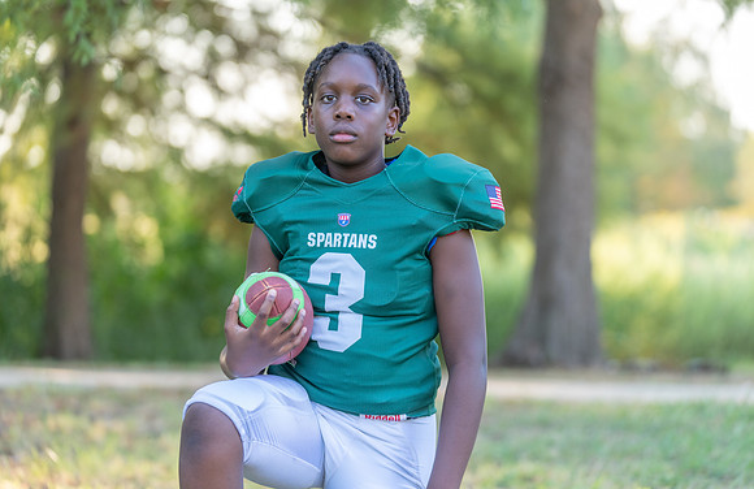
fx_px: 2730
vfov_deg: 10.2
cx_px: 368
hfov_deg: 15.7
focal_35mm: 131
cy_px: 232
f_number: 2.8
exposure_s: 1/320
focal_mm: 122
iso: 250
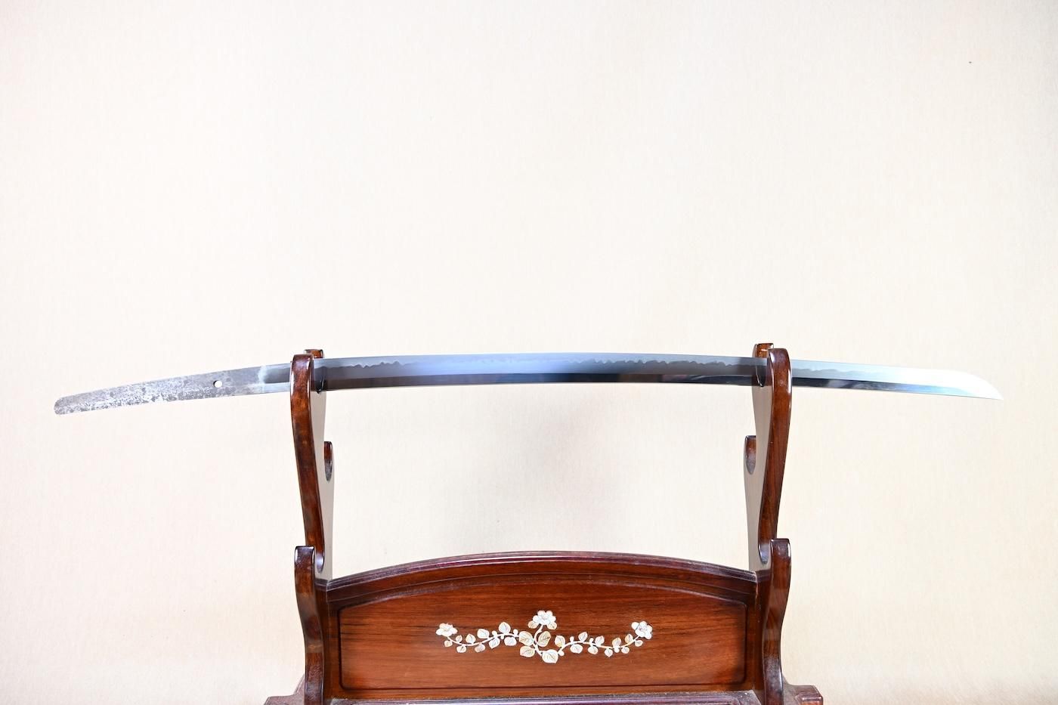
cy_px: 352
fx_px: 904
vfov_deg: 42.6
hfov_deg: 60.7
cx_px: 529
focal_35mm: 31
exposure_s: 1/2
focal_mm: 20.5
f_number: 3.5
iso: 100
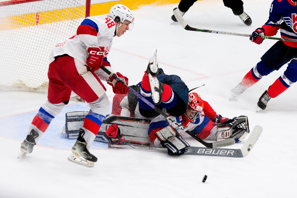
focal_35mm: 327
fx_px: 2695
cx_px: 167
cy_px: 84
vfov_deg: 4.2
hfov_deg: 6.3
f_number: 6.3
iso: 2500
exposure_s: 1/1000
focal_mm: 160
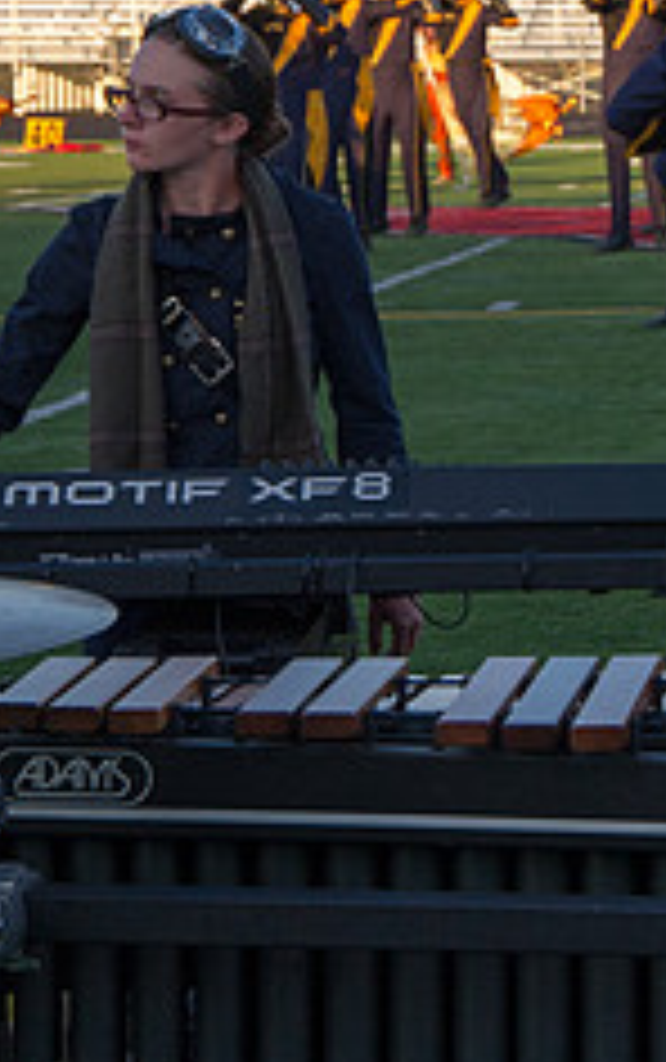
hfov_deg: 8.2
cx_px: 1267
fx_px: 4432
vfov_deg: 13.6
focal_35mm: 153
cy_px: 264
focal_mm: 55
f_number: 8
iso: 640
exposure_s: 1/250
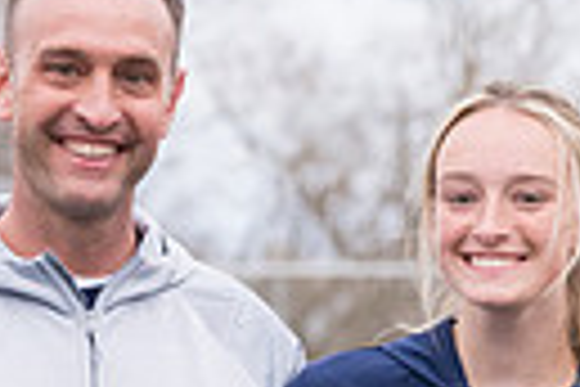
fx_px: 8184
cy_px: 557
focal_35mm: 508
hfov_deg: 4.1
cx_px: 486
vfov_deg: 2.7
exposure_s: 1/2000
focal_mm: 105
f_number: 5
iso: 1600
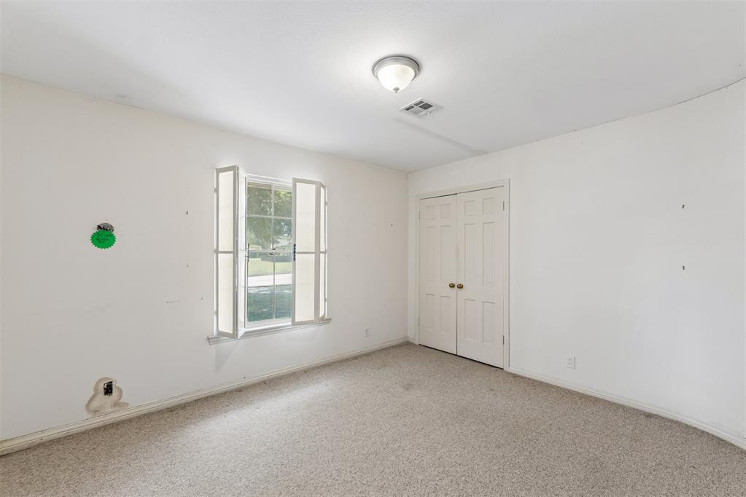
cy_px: 248
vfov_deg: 77.3
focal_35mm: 15
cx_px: 373
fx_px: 311
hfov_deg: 100.4
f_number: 7.1
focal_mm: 10
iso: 200
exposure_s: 1/30
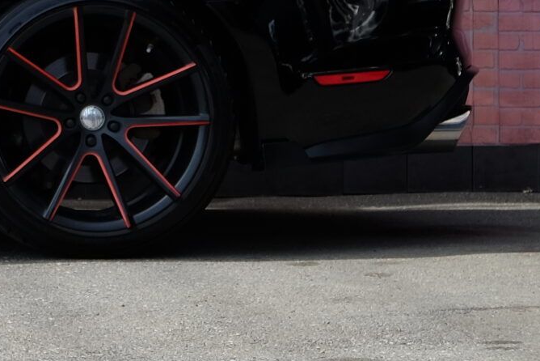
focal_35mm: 226
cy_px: -125
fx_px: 3391
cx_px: -445
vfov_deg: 6.0
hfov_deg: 8.7
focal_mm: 39
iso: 200
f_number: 5.6
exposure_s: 1/240
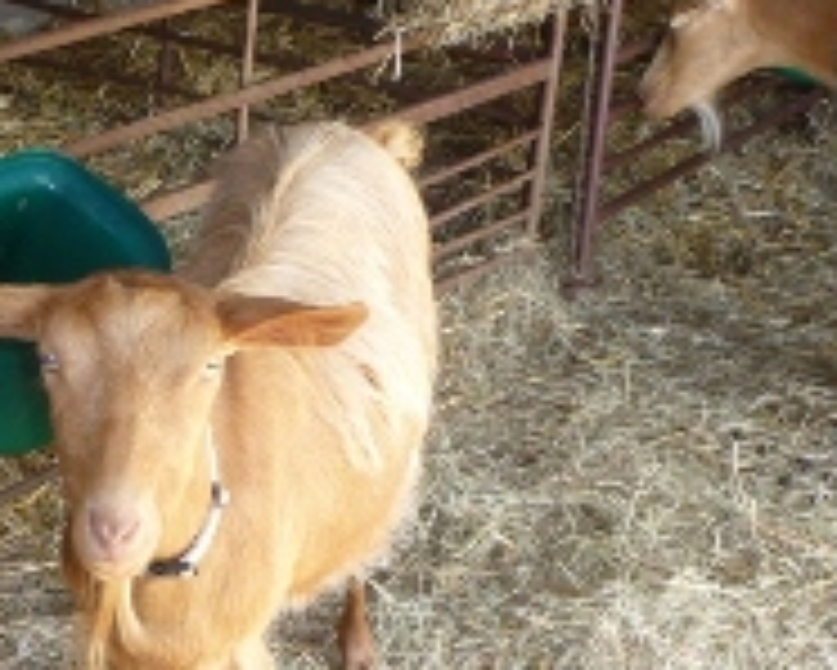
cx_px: -40
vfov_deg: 19.0
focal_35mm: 80
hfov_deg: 22.7
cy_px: 562
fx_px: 1983
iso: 125
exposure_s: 1/30
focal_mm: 5.6
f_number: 3.6
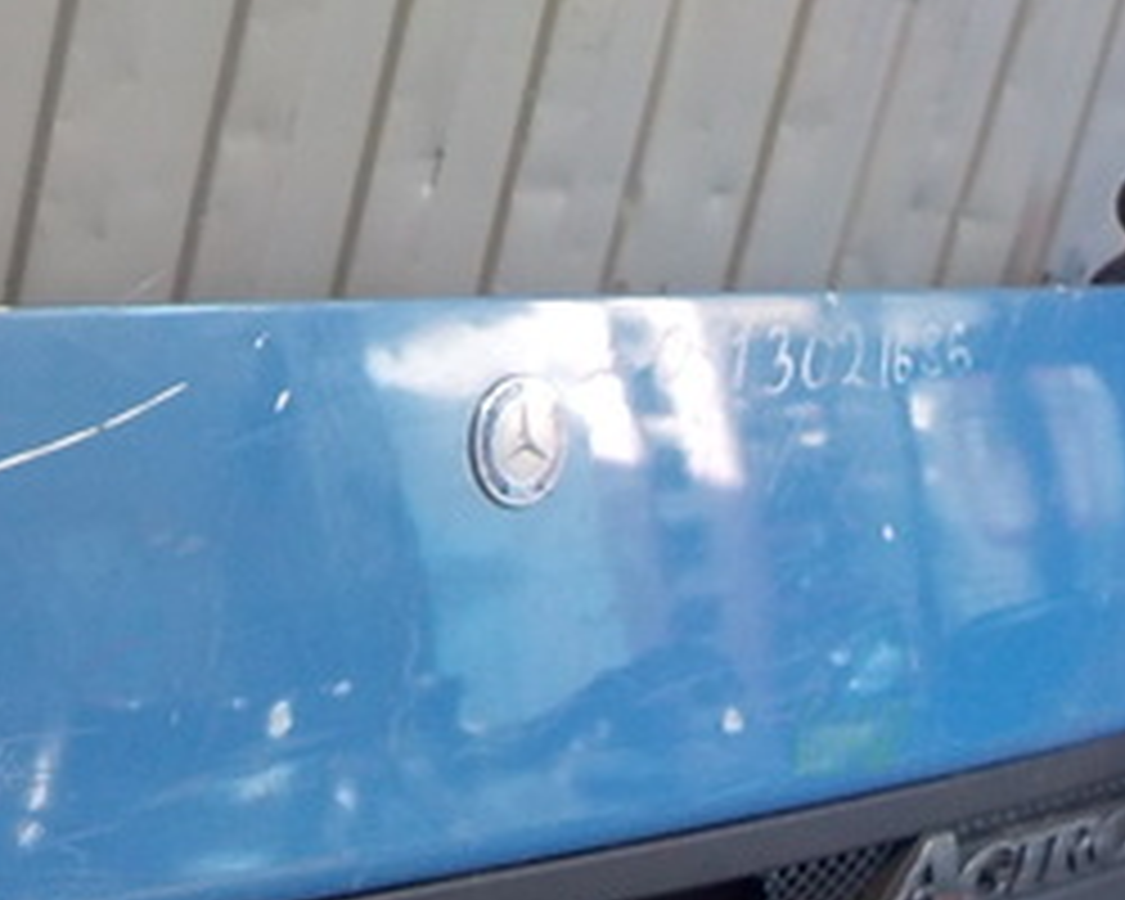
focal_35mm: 75
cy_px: 918
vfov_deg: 19.8
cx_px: -90
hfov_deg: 23.9
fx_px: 2497
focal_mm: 4.1
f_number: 3.3
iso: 160
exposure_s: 1/30
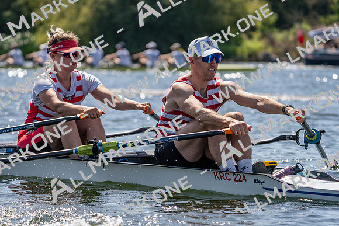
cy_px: 113
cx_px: 170
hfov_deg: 8.8
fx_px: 2204
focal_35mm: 234
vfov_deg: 5.9
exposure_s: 1/2000
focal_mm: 234
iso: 250
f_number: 5.6
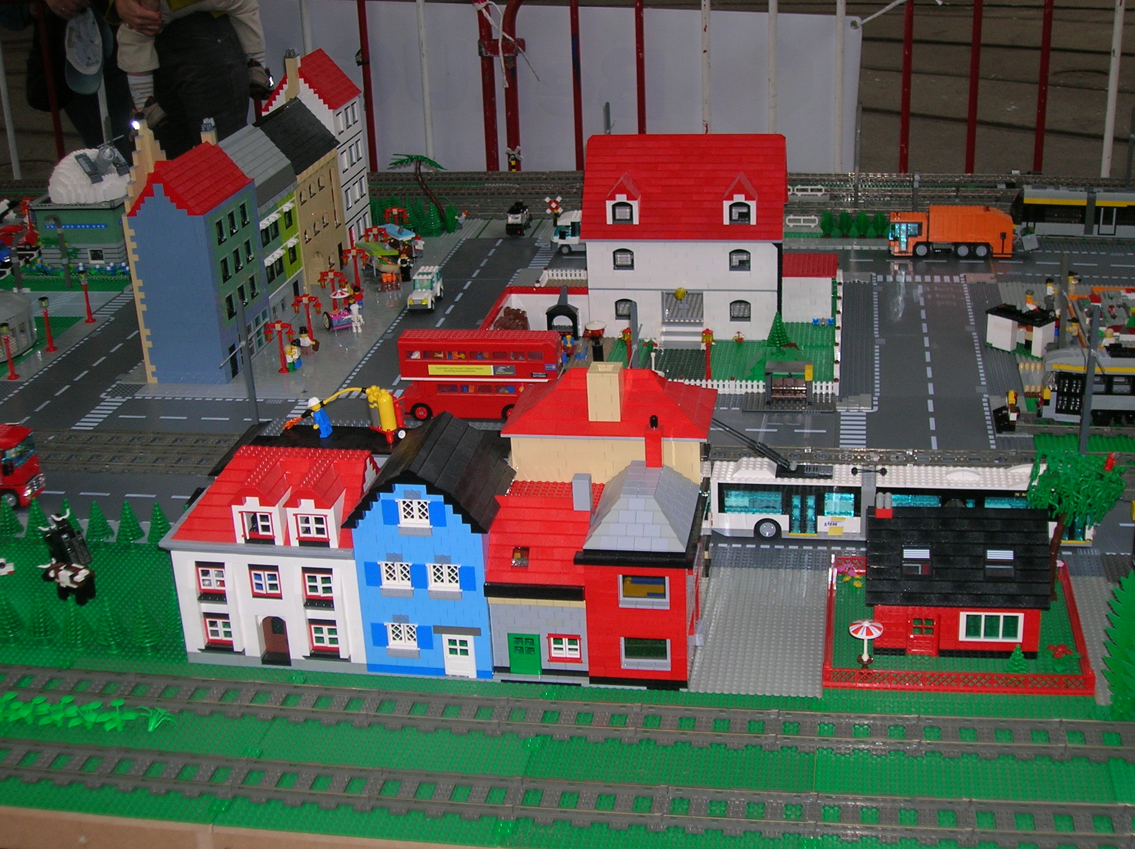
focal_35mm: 46
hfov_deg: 41.3
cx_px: 568
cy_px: 424
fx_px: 1507
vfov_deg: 31.5
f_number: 3.2
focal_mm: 7.7
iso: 60
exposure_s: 1/60.1
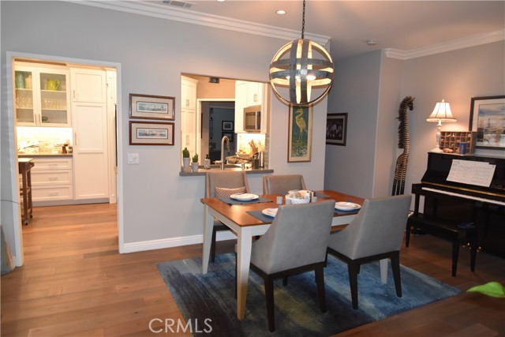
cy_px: 168
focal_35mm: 22
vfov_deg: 56.2
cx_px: 252
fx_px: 316
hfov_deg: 77.3
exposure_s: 1/60
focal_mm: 15
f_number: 3.2
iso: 800
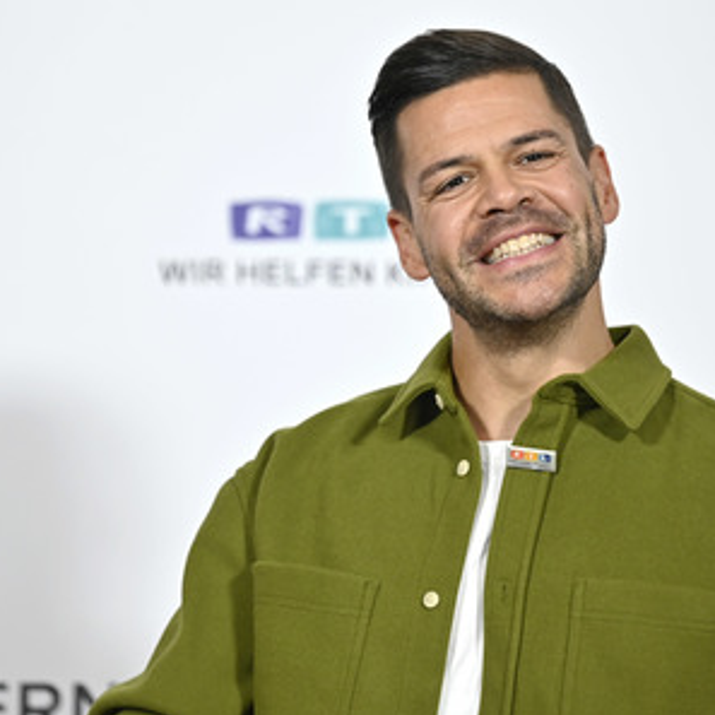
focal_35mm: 187
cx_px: 435
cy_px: 359
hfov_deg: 9.4
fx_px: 4370
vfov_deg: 9.4
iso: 1000
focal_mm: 145
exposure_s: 1/640
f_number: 2.8
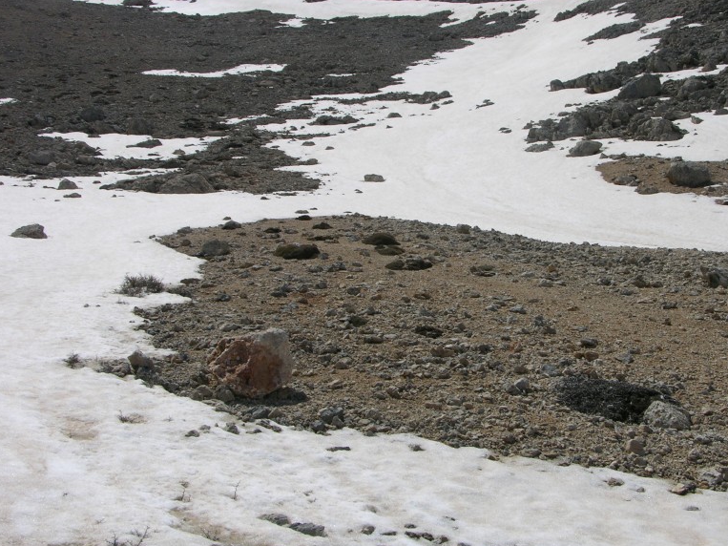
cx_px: 422
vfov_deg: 30.9
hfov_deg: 40.3
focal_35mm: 47
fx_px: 988
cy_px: 250
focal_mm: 8.9
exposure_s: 1/333
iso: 50
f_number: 8
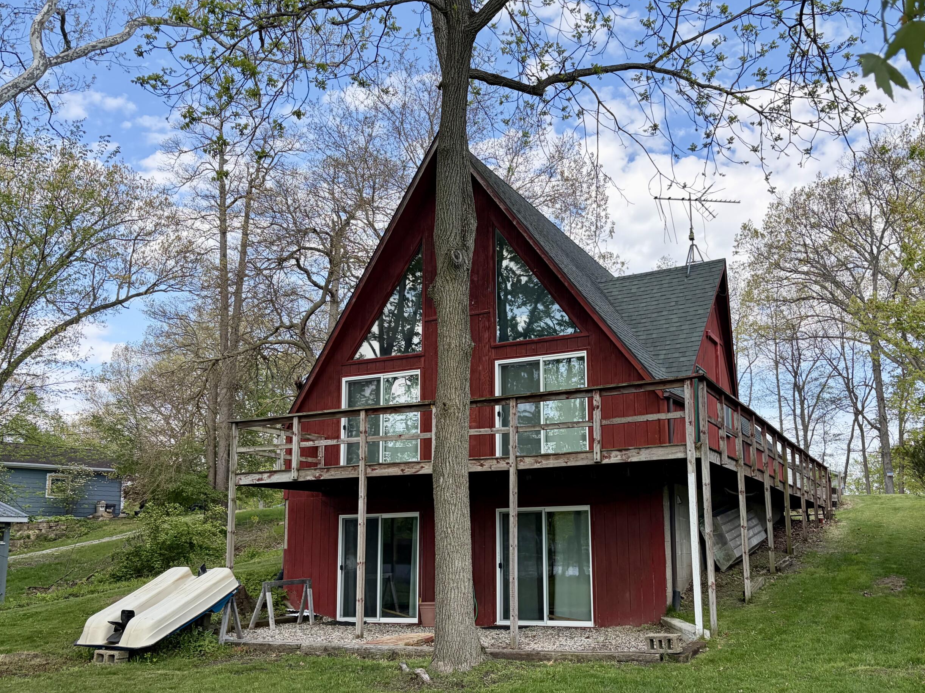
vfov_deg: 44.0
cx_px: 532
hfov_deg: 56.6
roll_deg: +1.1
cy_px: 400
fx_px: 855
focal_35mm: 32
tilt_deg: +9.4
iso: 64
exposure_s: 1/1393
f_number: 1.6
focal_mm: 5.96
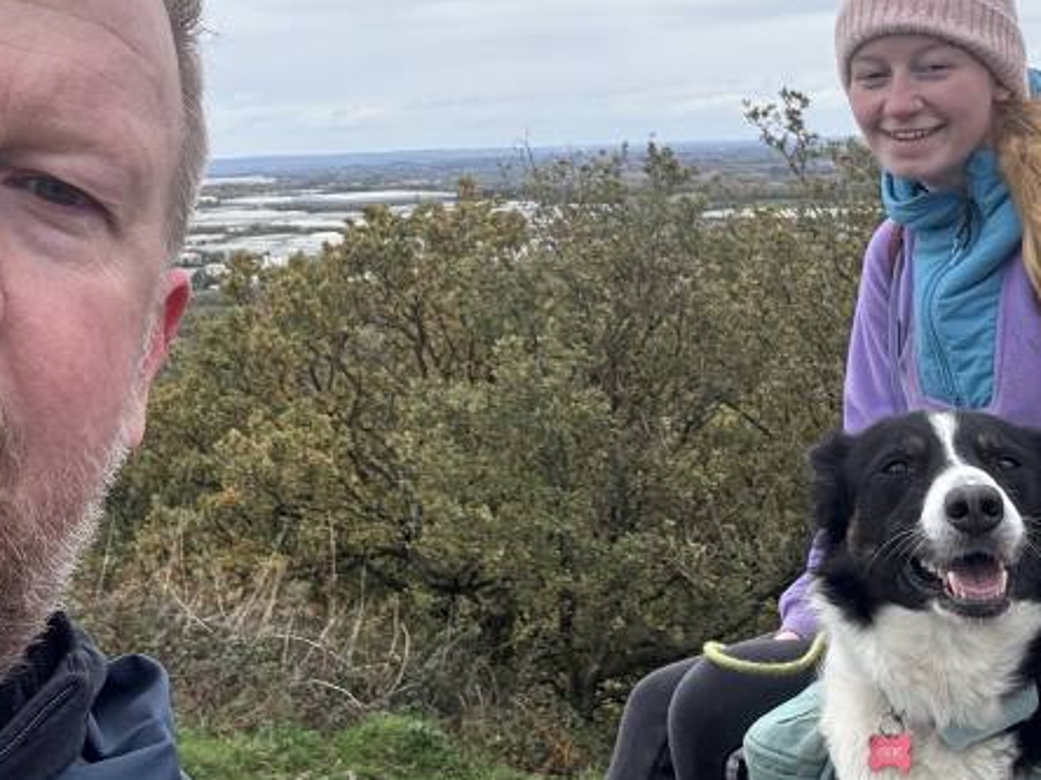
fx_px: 1624
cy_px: 129
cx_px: 450
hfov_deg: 35.5
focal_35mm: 54
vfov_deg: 26.4
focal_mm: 2.69
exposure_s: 1/286
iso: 25
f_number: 1.9
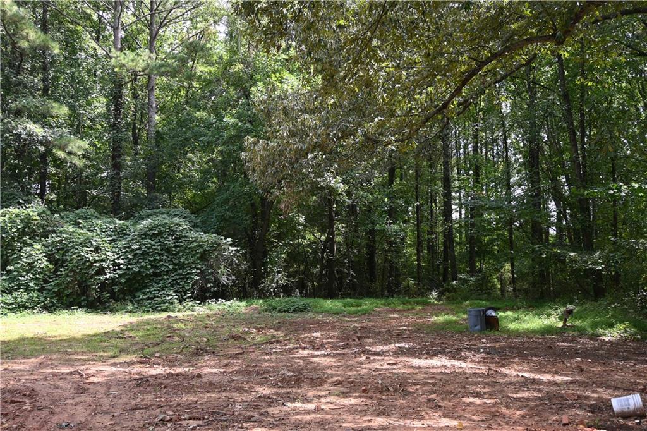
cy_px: 216
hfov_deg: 55.1
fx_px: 620
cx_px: 324
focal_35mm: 34
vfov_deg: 38.3
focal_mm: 23
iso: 100
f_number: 4.2
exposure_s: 1/100
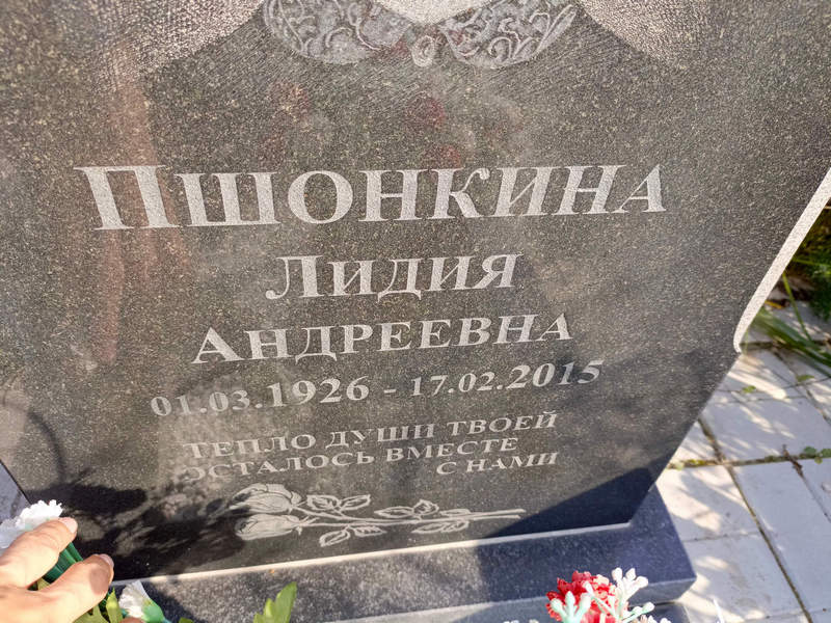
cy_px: 312
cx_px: 416
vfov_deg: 54.9
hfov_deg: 69.4
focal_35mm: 25
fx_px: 600
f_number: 1.69
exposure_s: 1/279
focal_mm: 4.76
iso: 112
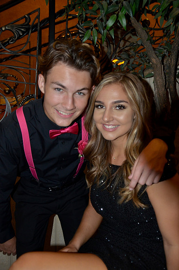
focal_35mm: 33
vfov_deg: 57.3
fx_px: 247
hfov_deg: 39.8
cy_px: 135
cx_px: 90
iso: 800
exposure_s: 1/30
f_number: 3.5
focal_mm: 22
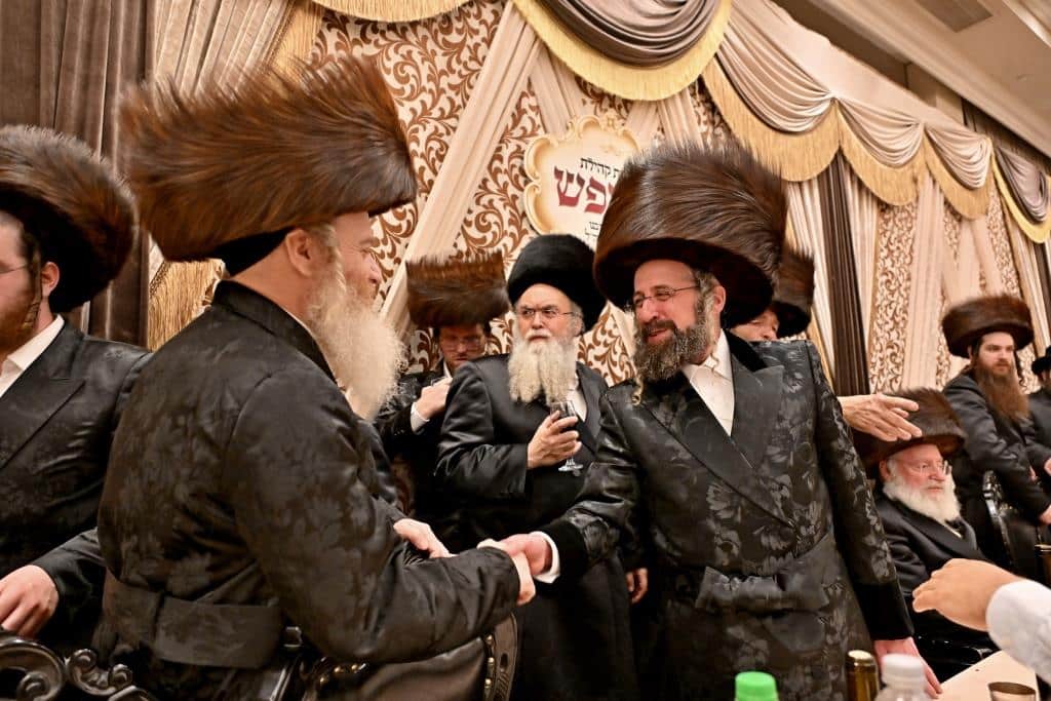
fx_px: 701
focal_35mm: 24
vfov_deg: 53.1
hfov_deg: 73.7
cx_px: 526
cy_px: 350
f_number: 4
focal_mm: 24
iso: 1250
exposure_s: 1/200
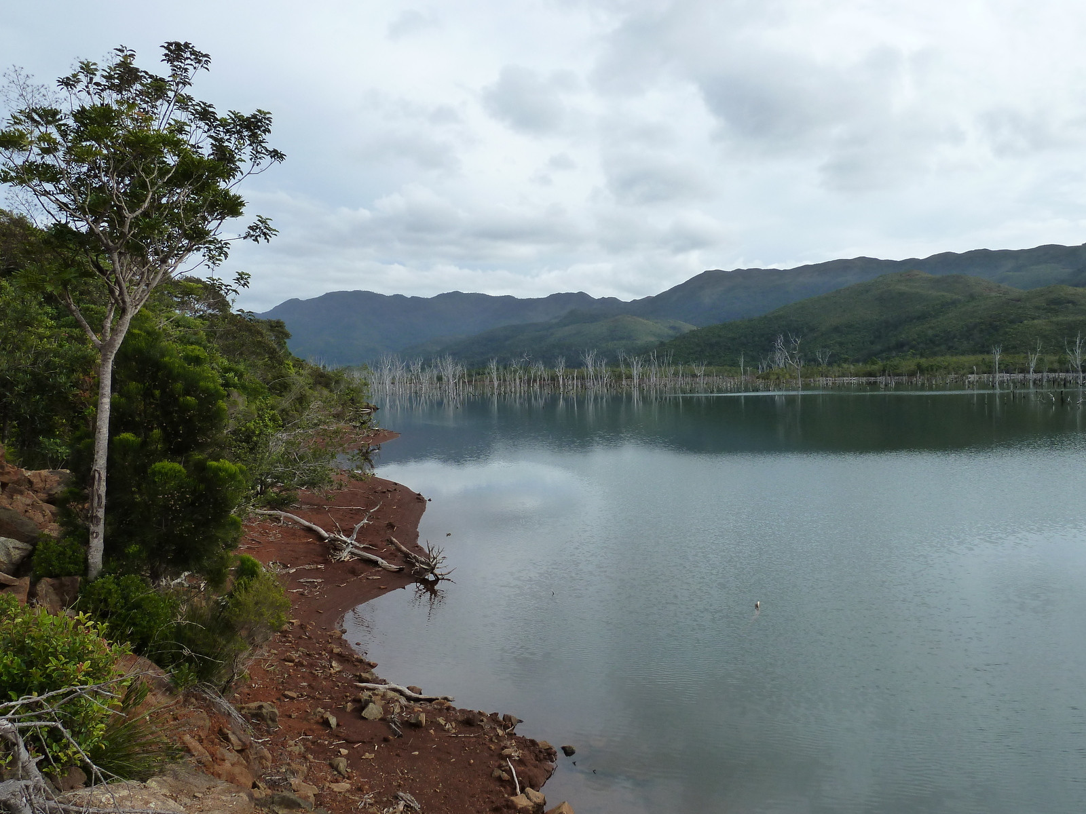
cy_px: 407
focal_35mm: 29
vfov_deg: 48.2
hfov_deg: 61.7
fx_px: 910
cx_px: 543
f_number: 4.5
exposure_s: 1/500
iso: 125
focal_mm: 4.7
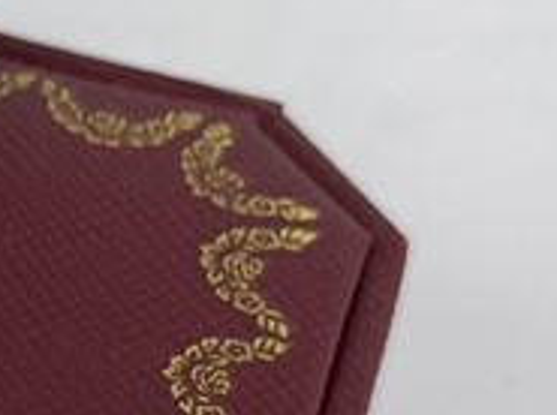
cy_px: 616
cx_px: -960
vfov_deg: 8.6
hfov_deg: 9.7
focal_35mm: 169
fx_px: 2714
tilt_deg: -49.8
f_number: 1.6
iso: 32
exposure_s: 1/191
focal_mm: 4.2
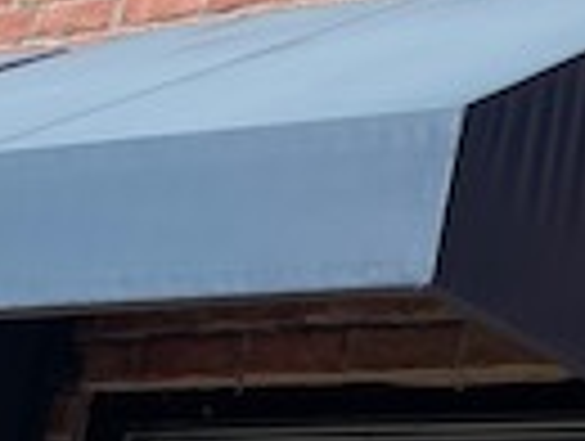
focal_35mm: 128
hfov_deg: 15.0
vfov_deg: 10.6
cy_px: -459
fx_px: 2167
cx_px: 630
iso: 32
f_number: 1.6
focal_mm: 5.1
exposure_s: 1/4717
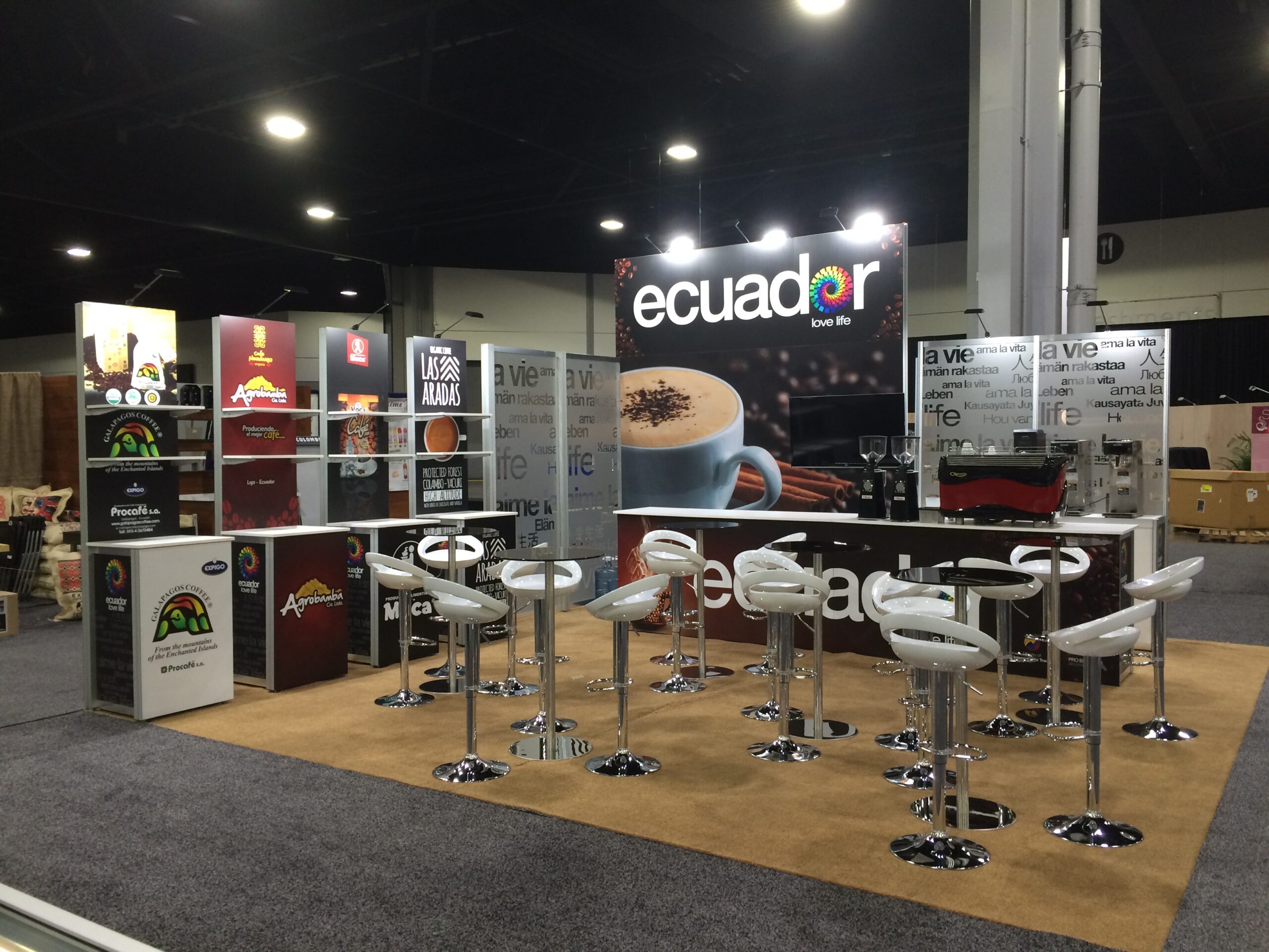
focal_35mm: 29
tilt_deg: -2.9
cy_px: 476
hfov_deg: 61.7
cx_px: 634
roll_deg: +1.1
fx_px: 1063
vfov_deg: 48.2
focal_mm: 4.15
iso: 100
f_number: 2.2
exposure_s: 1/30
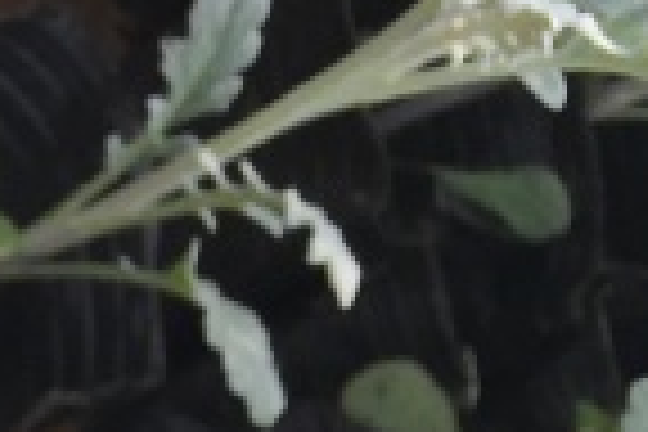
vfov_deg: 7.6
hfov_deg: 10.5
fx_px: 3006
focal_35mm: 167
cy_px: 1058
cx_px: -950
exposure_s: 1/920
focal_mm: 4.15
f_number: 2.2
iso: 32
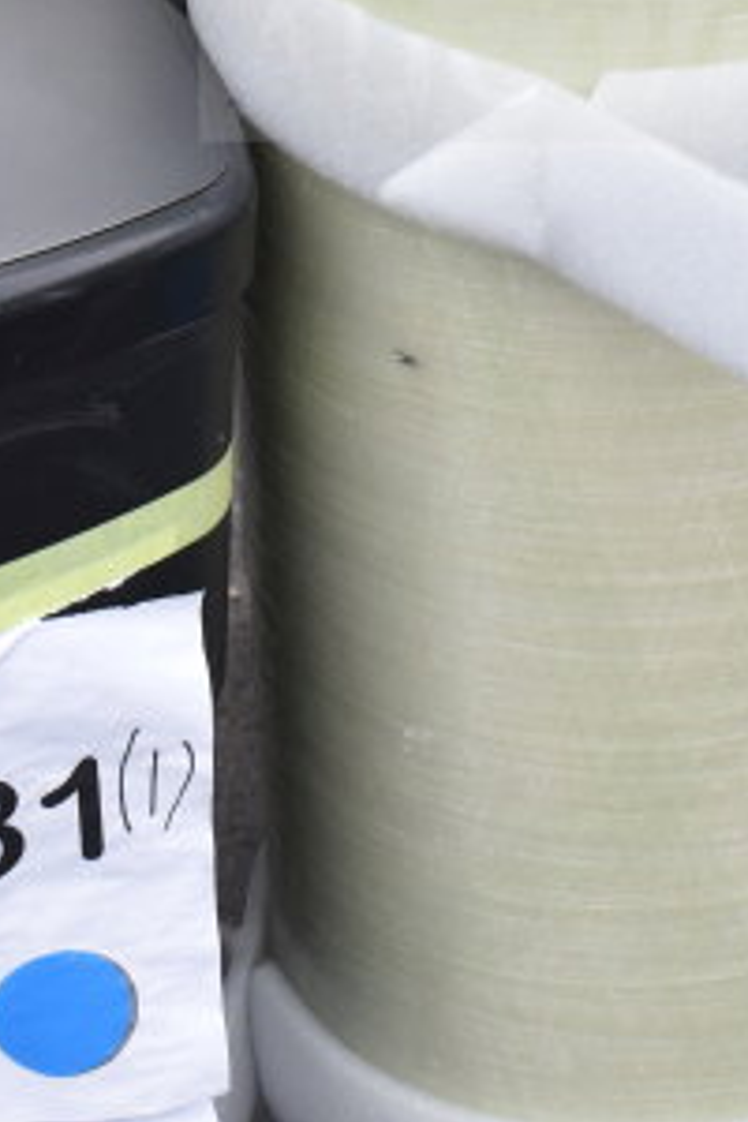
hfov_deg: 10.7
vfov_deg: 15.5
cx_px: 617
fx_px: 3989
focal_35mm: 128
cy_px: -155
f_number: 7.1
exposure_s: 1/200
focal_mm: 28
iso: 200
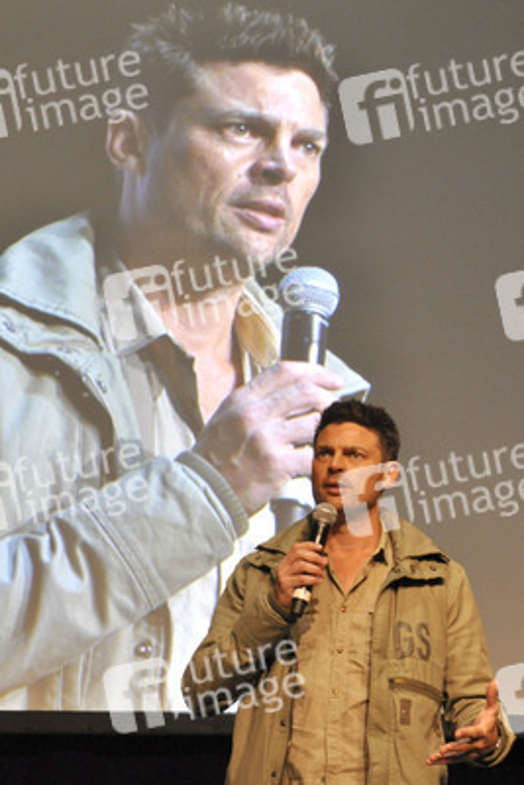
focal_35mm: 105
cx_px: 262
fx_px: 2290
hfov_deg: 13.1
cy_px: 392
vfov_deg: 19.4
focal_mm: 70
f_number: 5
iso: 1600
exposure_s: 1/125
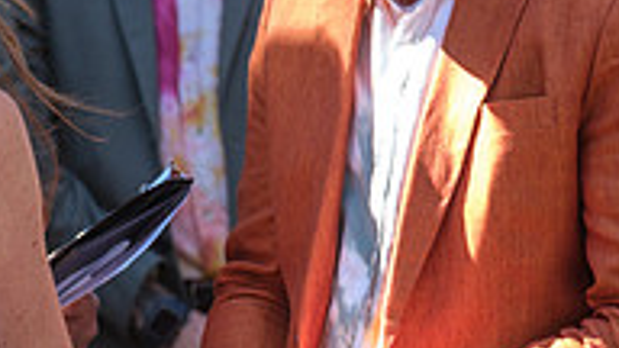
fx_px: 6795
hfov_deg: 5.2
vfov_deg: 2.9
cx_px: -142
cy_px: 288
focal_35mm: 414
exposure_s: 1/160
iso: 400
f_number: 4
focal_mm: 87.1
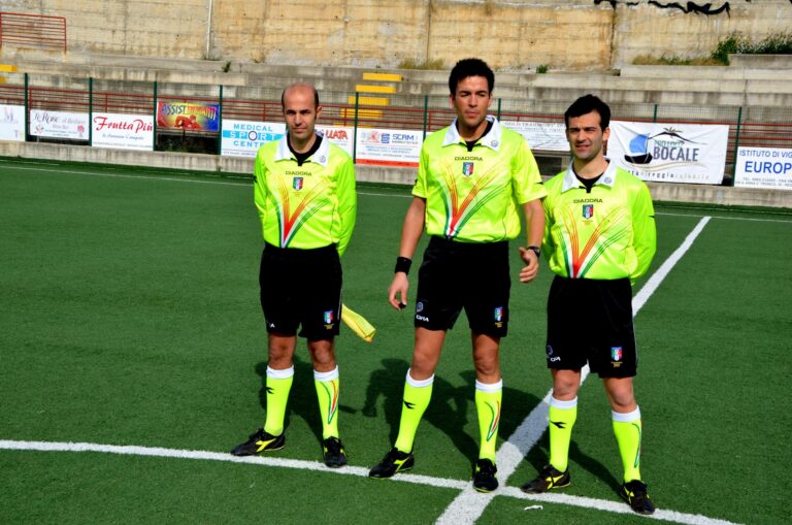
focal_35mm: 57
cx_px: 396
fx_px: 1252
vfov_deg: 23.7
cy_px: 262
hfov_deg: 35.1
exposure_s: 1/250
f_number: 8
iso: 100
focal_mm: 38
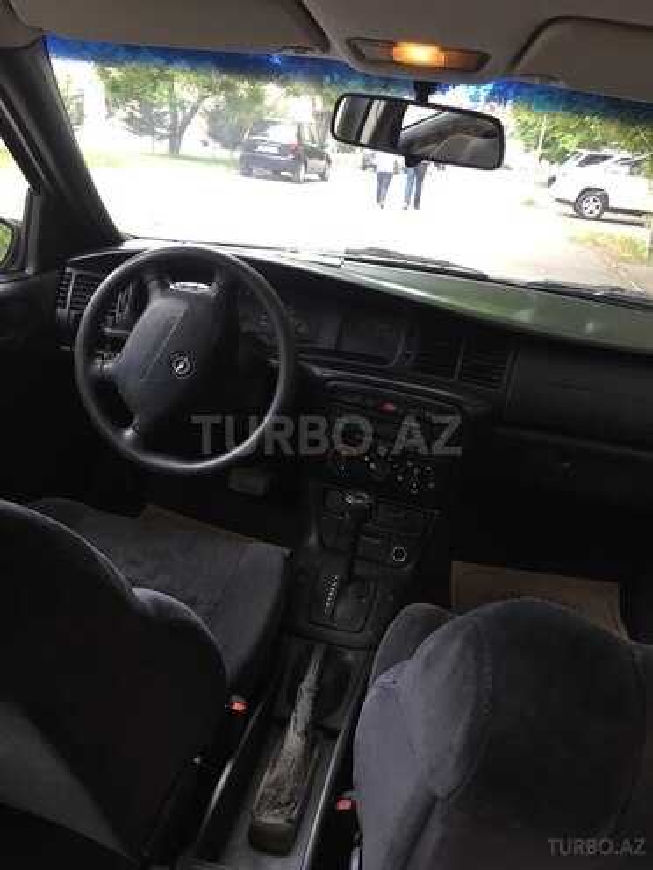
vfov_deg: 61.7
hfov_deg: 48.2
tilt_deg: -19.5
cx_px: 326
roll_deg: -6.0
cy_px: 435
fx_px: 729
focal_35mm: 29
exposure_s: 1/33
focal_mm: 4.15
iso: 32
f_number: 2.2
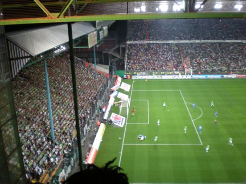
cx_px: 123
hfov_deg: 49.0
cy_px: 92
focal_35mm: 38
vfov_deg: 37.7
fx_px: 270
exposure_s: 1/32.3
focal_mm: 6.3
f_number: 3.1
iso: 200
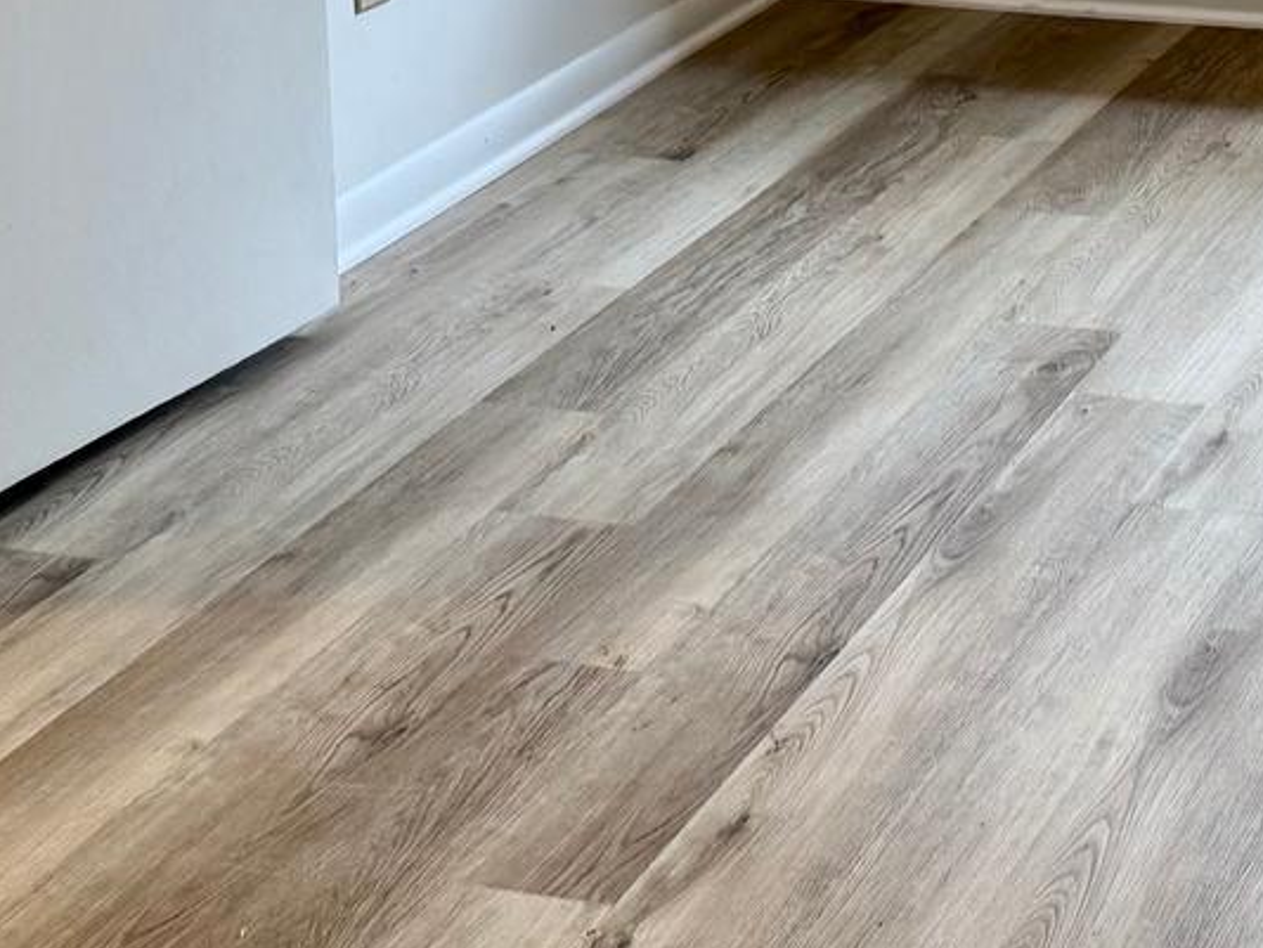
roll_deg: +0.6
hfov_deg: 20.4
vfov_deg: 15.2
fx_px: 3358
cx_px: 1355
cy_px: -366
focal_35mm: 92
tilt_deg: -9.6
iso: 160
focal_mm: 6.76
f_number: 1.78
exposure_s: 1/120
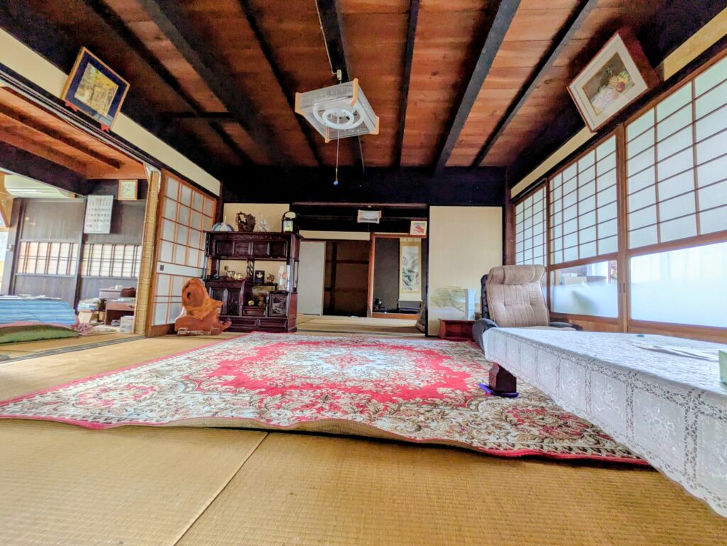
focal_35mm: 14
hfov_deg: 102.0
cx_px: 364
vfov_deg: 85.7
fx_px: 294
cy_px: 273
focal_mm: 1.83
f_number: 2.2
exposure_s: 1/25
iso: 69
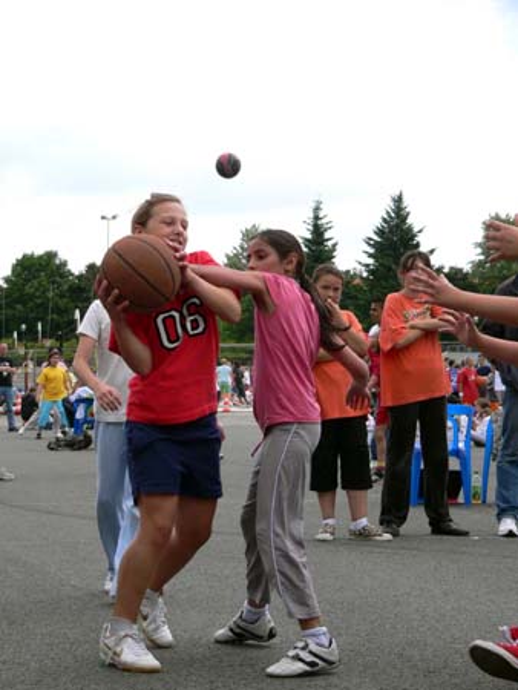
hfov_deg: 16.4
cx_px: 259
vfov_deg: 21.8
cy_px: 345
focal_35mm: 90
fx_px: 1794
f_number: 2.8
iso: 80
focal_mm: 15
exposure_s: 1/400
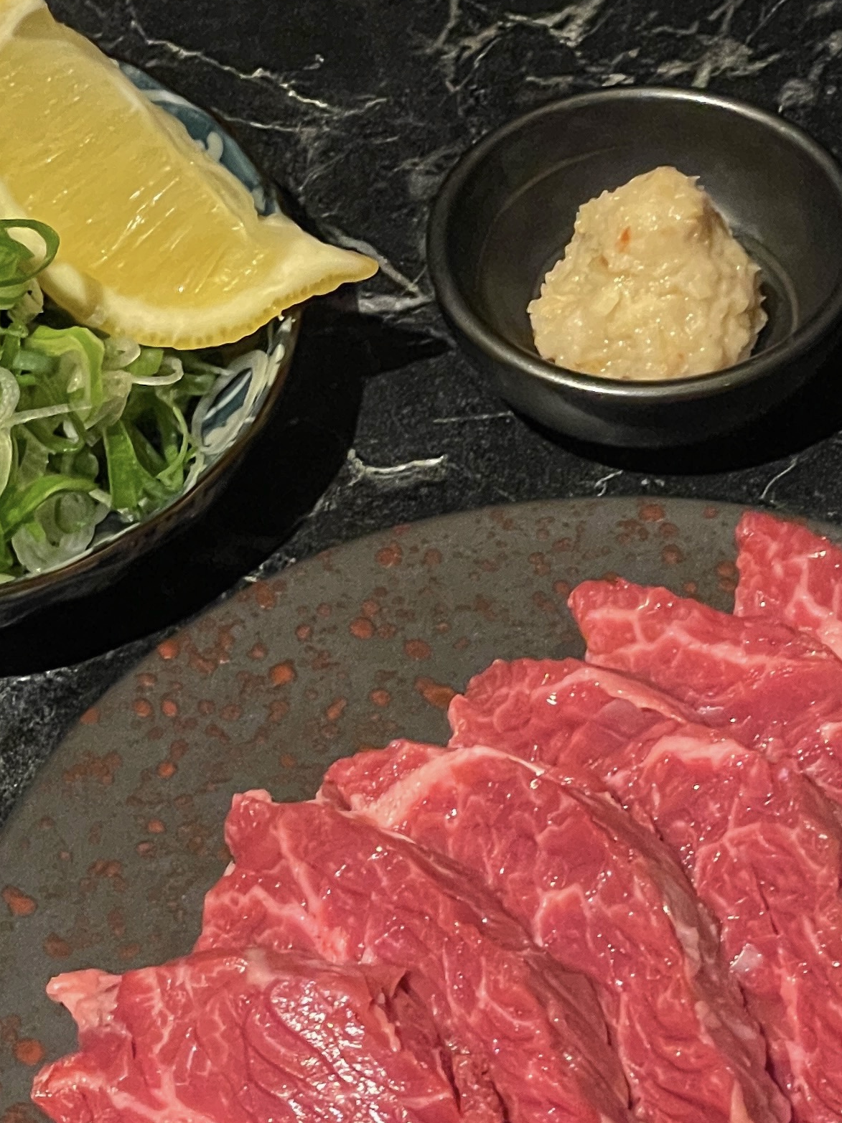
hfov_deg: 11.1
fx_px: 4348
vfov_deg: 14.7
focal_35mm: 134
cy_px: 530
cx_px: 453
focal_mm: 6
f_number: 2
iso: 640
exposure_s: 1/40
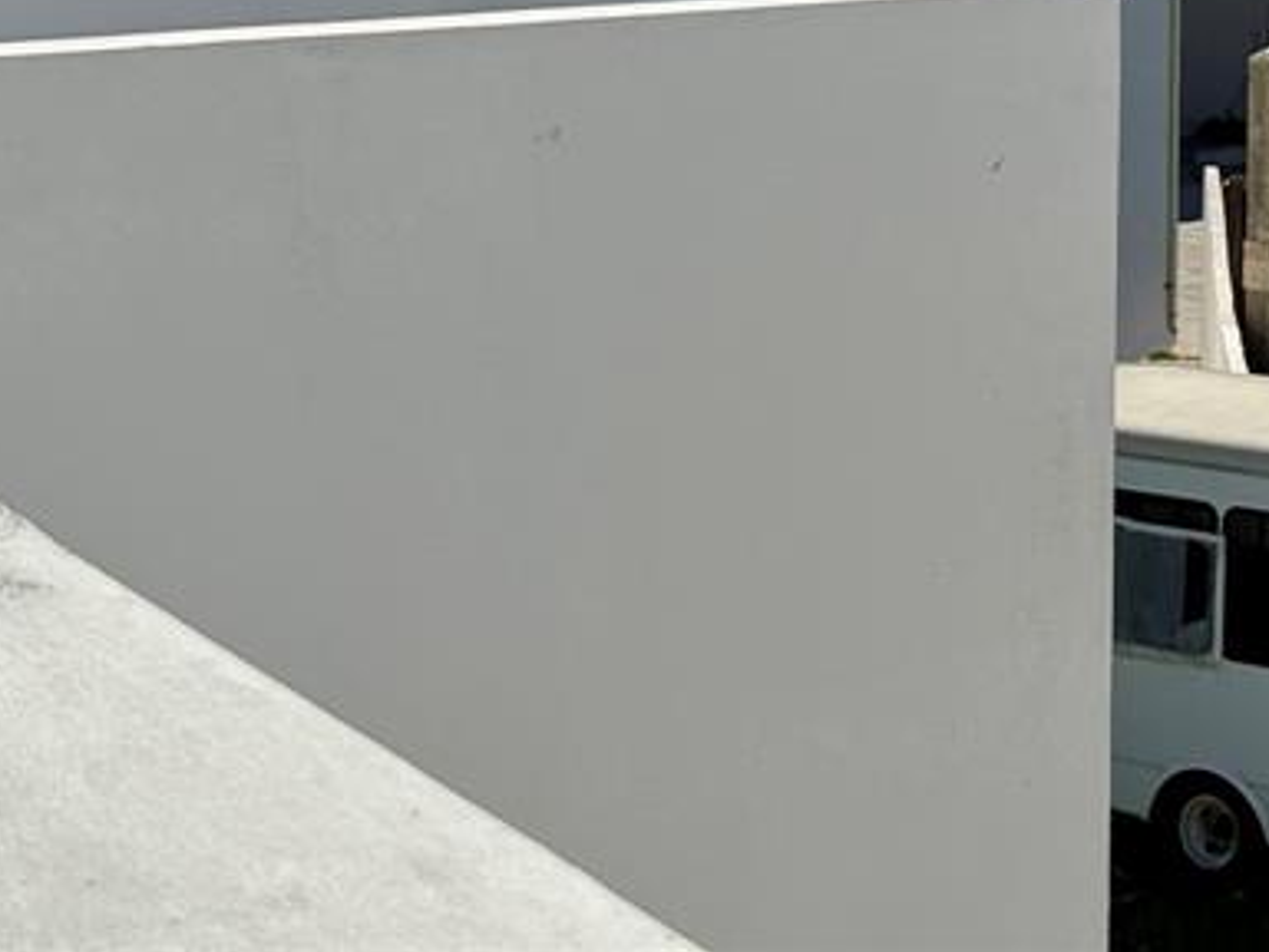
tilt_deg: -2.7
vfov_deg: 11.3
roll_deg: -0.6
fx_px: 4692
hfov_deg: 15.0
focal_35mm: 128
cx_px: 1401
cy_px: -314
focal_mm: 6.76
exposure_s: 1/13333
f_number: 1.78
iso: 50
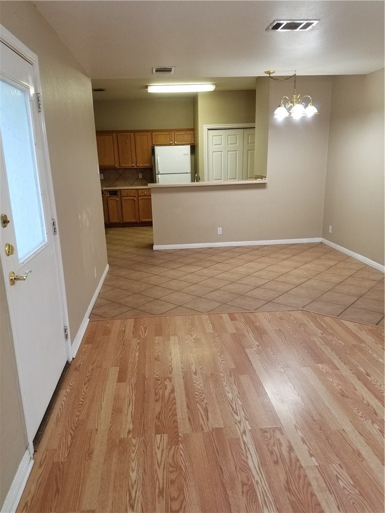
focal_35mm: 26
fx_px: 386
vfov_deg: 67.3
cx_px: 192
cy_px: 256
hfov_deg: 53.1
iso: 160
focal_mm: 4.2
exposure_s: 1/60
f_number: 1.7
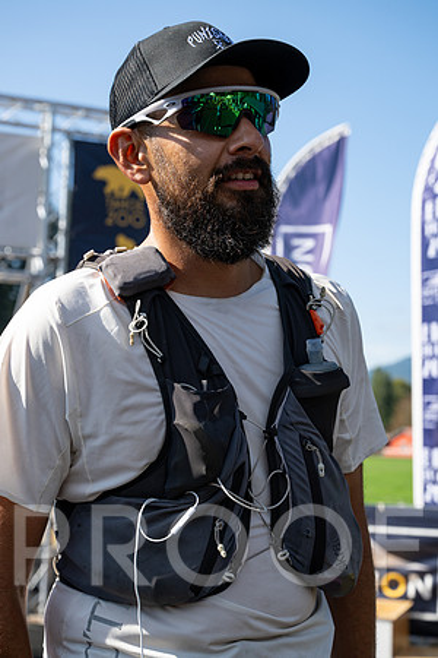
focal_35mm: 60
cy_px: 329
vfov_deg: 33.4
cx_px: 219
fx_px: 1095
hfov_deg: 22.6
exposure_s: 1/640
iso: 160
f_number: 6.3
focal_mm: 60
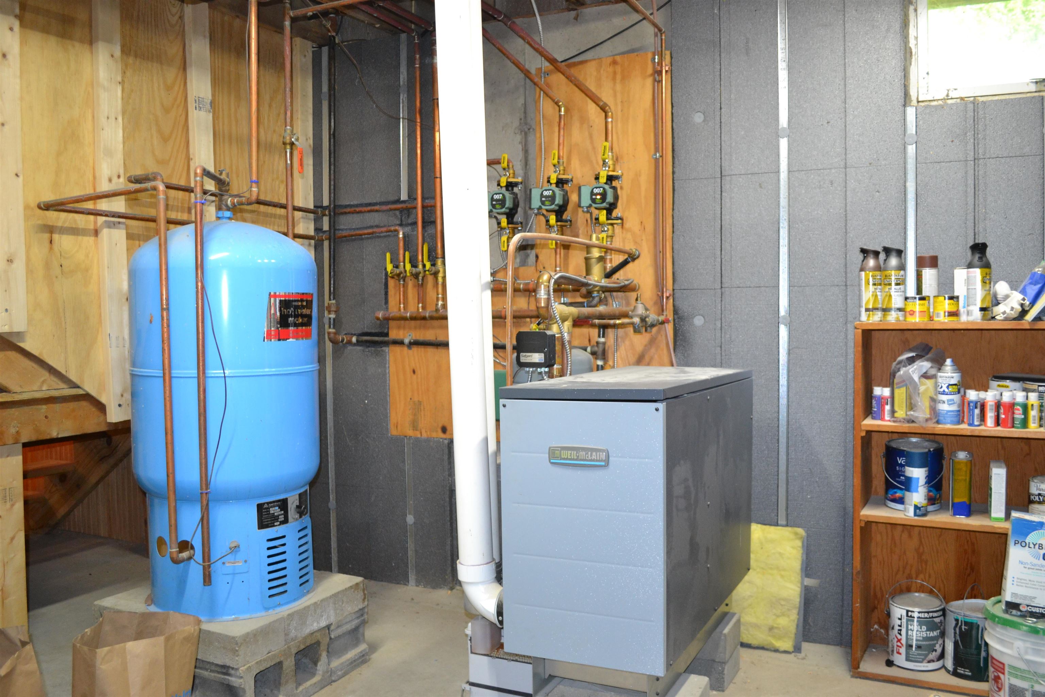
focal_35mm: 30
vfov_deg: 43.6
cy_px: 348
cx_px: 522
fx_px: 871
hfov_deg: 61.9
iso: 900
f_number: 3.8
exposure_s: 1/60
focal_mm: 20
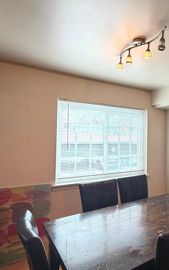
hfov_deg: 44.1
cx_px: 147
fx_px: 192
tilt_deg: +0.9
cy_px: 138
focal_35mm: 26
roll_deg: -0.3
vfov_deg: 70.4
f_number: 2.2
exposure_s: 1/60
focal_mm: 2.22
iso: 250
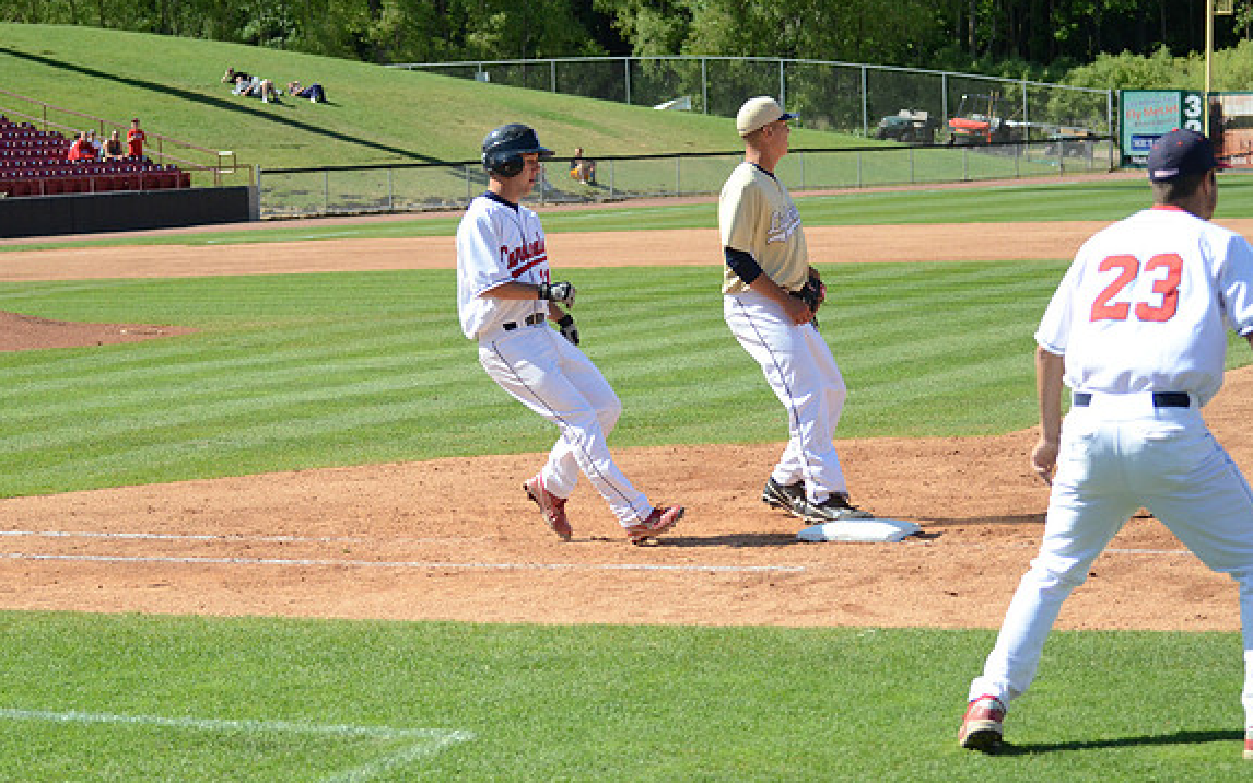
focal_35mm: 108
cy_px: 374
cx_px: 632
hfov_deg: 19.3
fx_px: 3688
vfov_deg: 12.1
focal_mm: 70
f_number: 4.5
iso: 1600
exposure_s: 1/8000
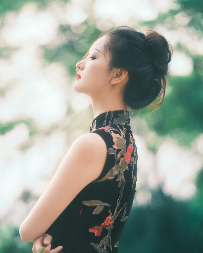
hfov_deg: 15.9
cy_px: 127
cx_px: 100
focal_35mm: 97
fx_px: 728
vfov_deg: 19.8
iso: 400
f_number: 2
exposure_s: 1/1600
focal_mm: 110
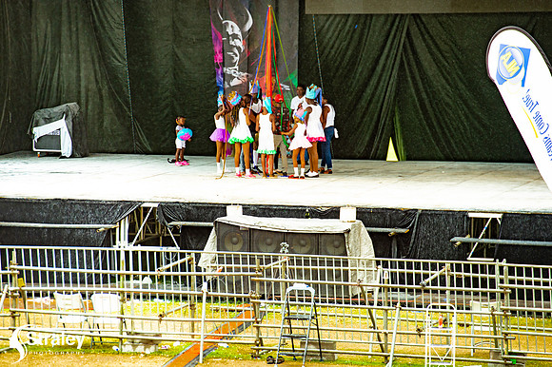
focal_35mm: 200
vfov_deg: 6.9
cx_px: 276
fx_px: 3065
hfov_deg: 10.3
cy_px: 184
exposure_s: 1/160
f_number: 5
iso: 500
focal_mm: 200
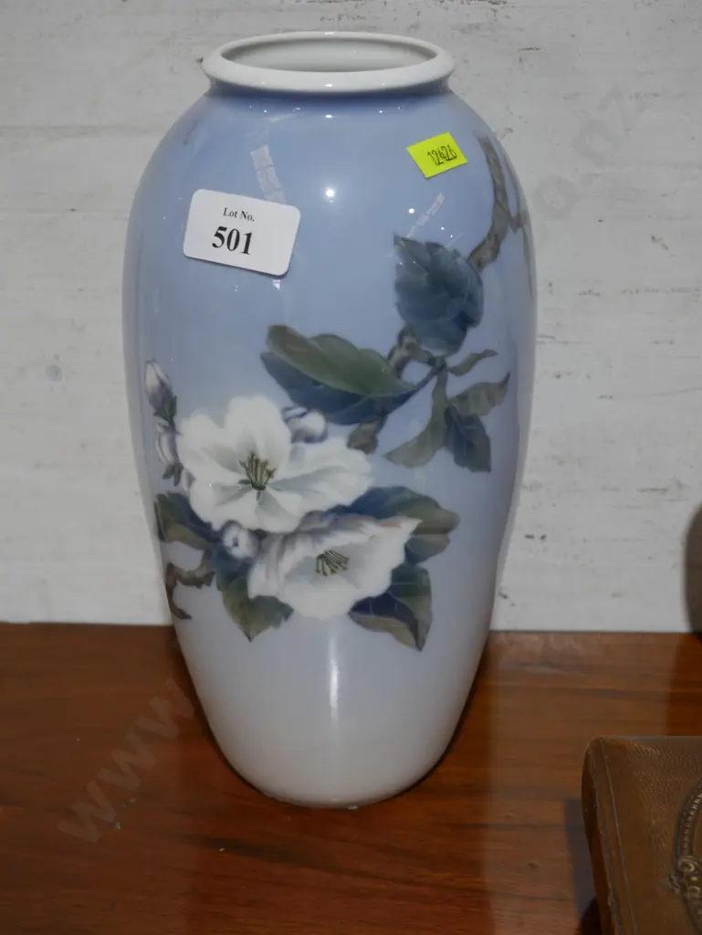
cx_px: 351
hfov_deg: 27.1
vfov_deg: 35.5
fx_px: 1459
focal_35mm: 54
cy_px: 468
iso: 400
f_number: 5.3
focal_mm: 27
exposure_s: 1/60
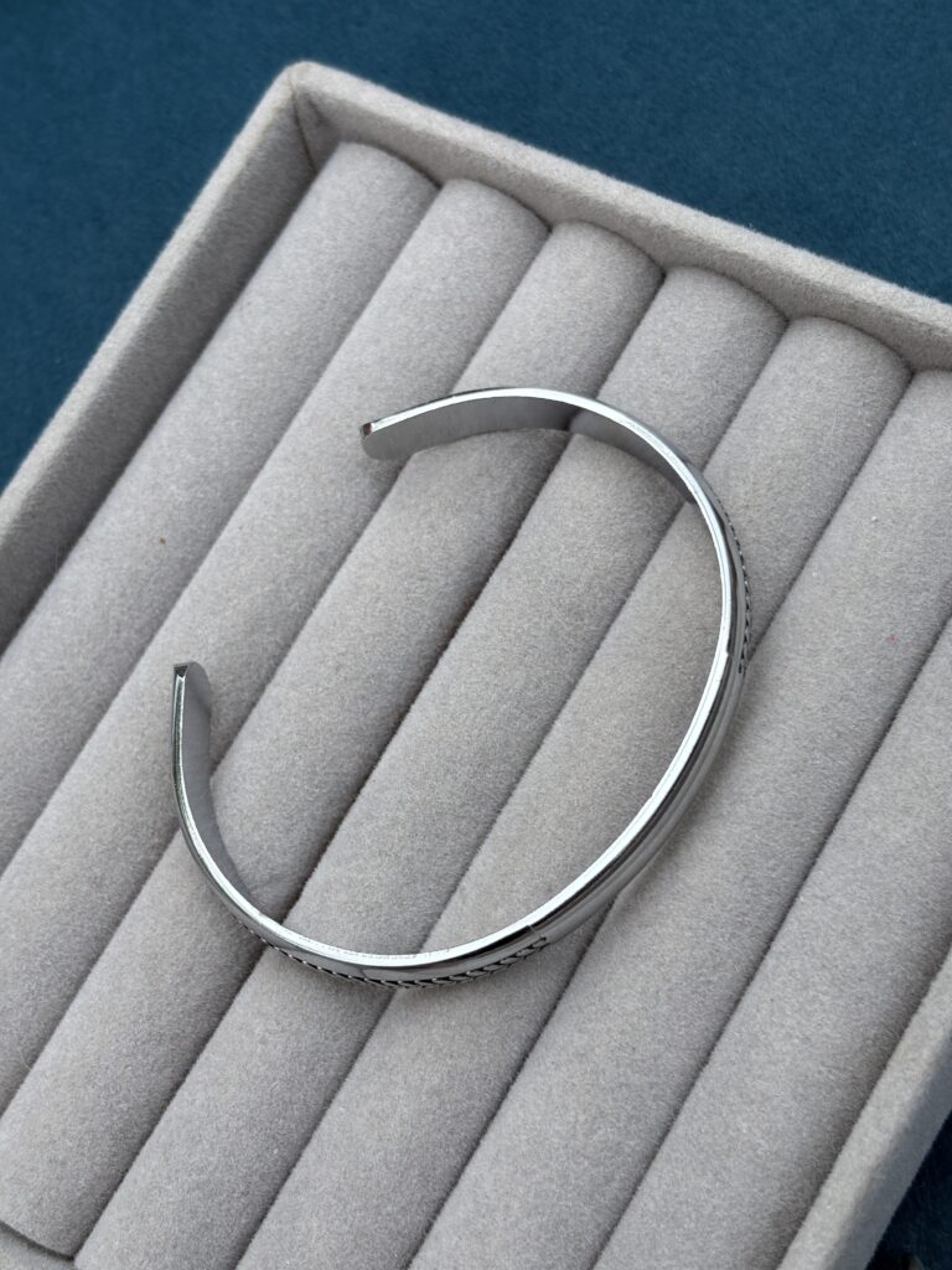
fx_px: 1907
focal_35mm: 52
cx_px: 476
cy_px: 635
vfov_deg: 36.8
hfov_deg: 28.0
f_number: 1.6
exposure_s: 1/1626
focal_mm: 5.96
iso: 32
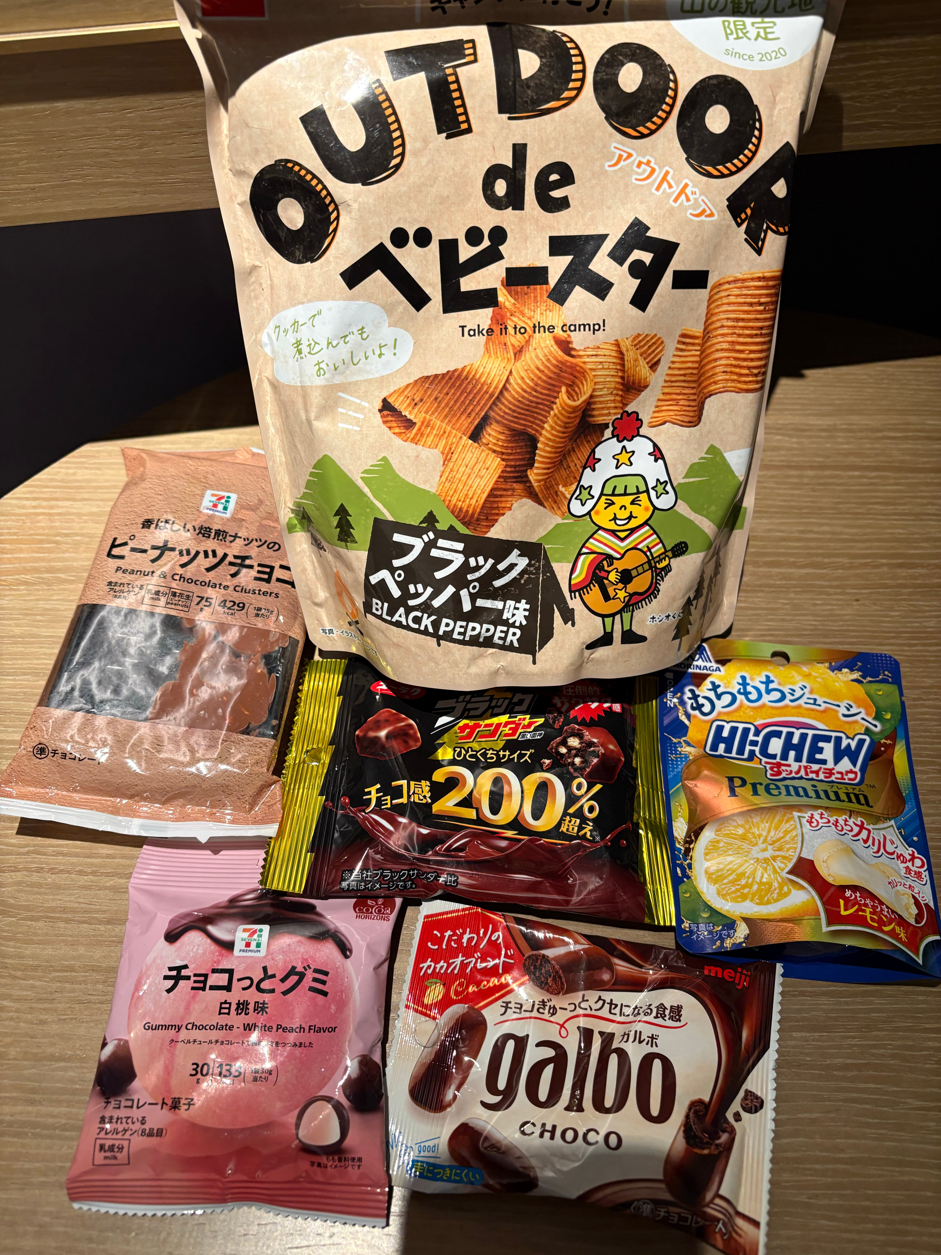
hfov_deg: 53.1
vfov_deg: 67.3
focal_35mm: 26
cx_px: 470
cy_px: 628
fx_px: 942
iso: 160
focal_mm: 5.96
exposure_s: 1/50
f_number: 1.6
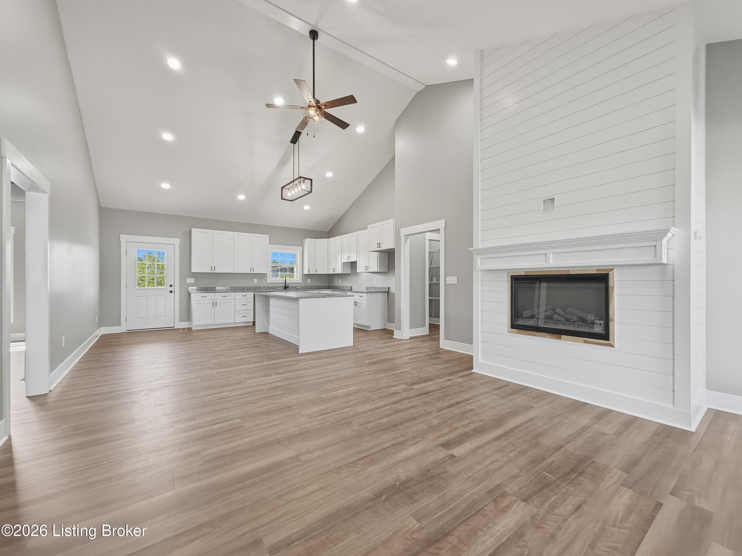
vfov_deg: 85.7
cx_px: 371
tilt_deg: +0.2
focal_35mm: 14
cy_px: 278
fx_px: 300
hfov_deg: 102.1
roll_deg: -1.3
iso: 160
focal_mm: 2.2
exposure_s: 1/120
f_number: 2.2
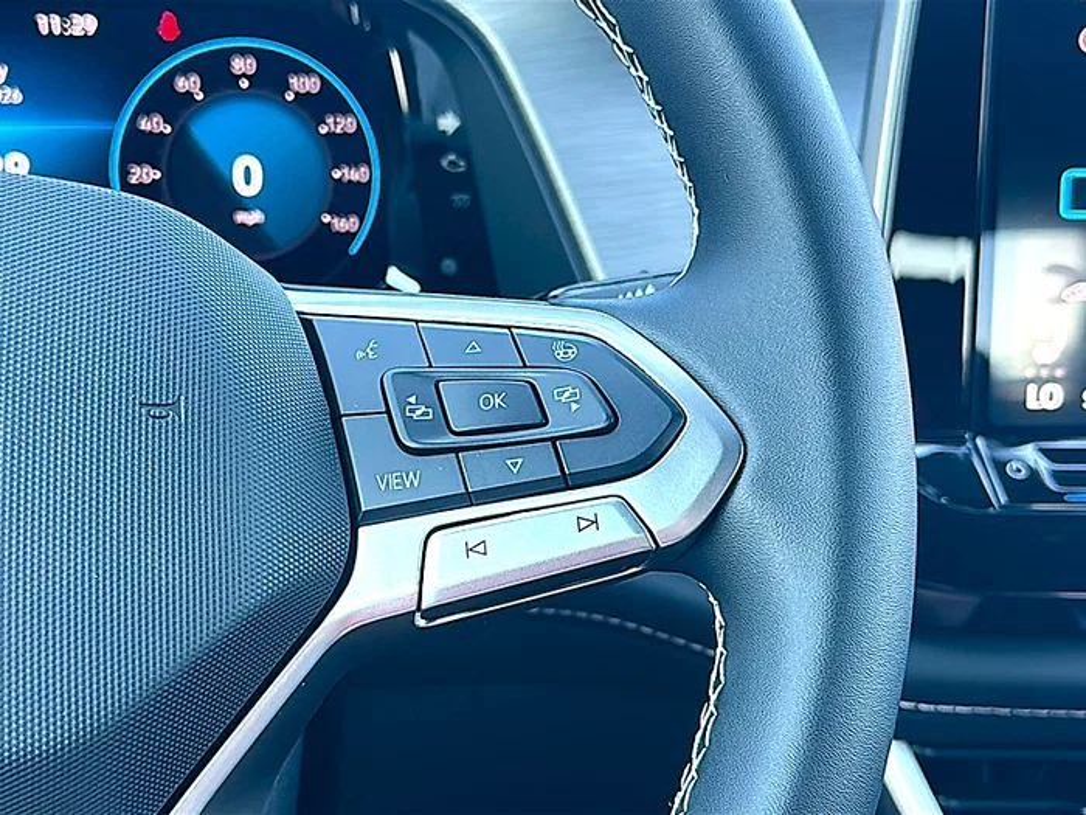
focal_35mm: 45
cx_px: 543
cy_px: 408
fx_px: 1412
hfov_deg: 42.1
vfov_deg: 32.2
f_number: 1.78
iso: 100
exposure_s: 1/150
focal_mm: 6.86
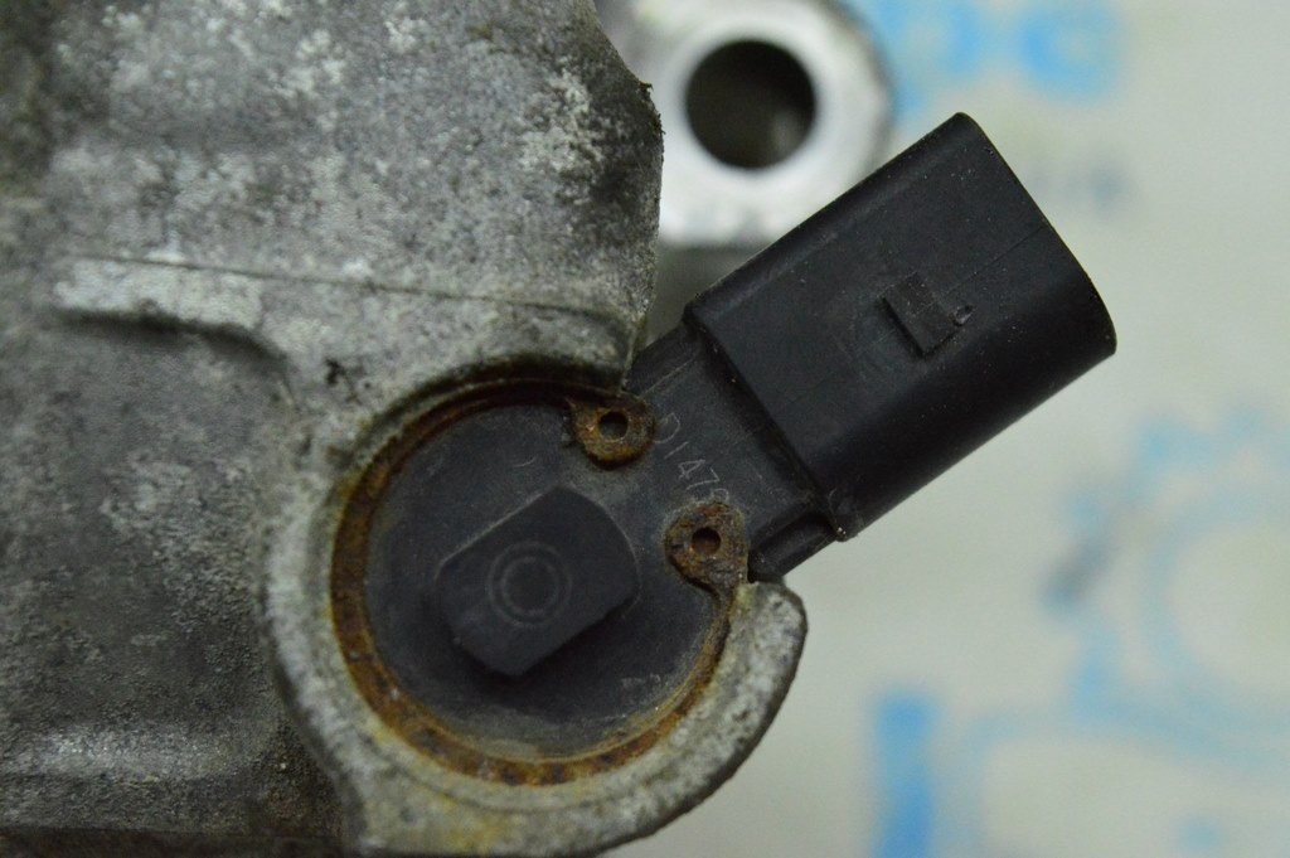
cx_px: 645
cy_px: 429
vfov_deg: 16.5
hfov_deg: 24.6
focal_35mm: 82
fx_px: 2954
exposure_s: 1/500
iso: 6400
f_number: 5.6
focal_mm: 55
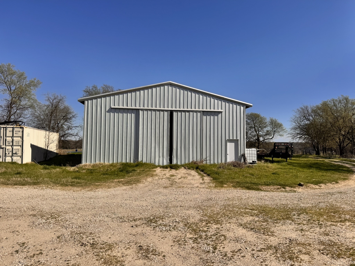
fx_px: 246
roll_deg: -0.7
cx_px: 178
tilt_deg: +1.4
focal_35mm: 24
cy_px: 133
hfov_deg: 71.6
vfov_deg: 56.8
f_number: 1.78
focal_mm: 6.76
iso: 80
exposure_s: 1/9009
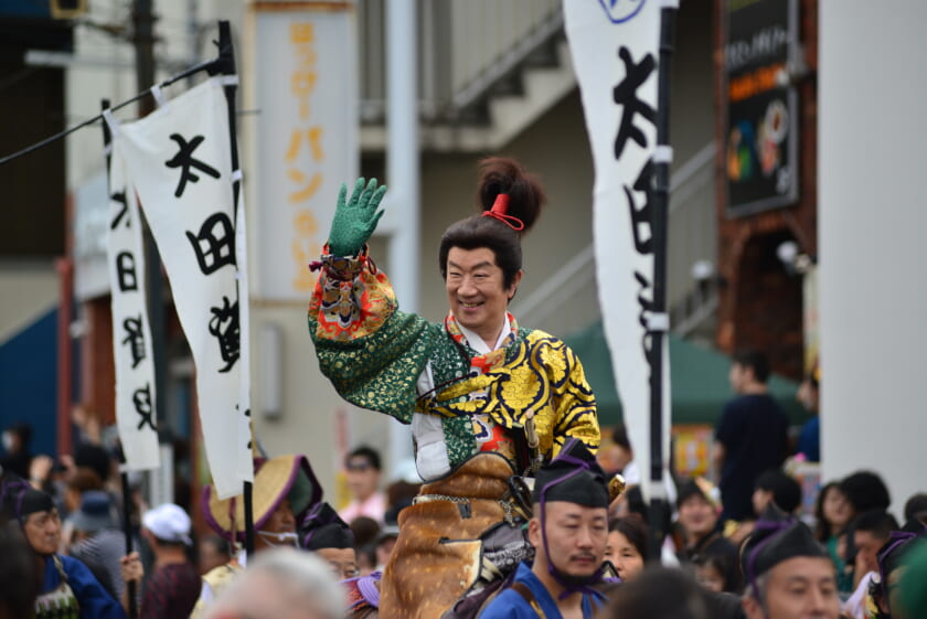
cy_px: 310
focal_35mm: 170
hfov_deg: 12.1
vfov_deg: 8.1
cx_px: 464
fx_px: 4380
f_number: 5
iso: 200
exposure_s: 1/2000
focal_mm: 170
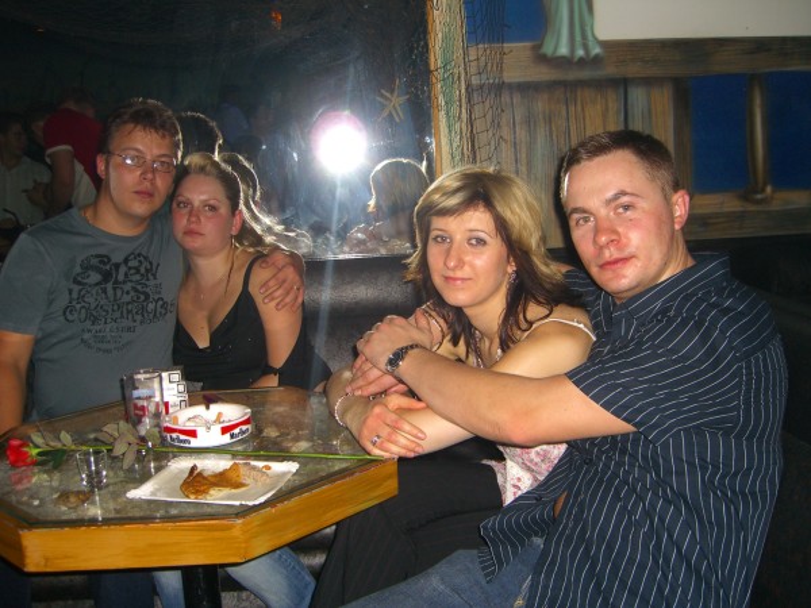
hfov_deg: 49.0
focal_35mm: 38
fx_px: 890
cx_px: 406
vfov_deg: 37.7
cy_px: 304
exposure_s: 1/60
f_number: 2.8
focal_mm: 7.9
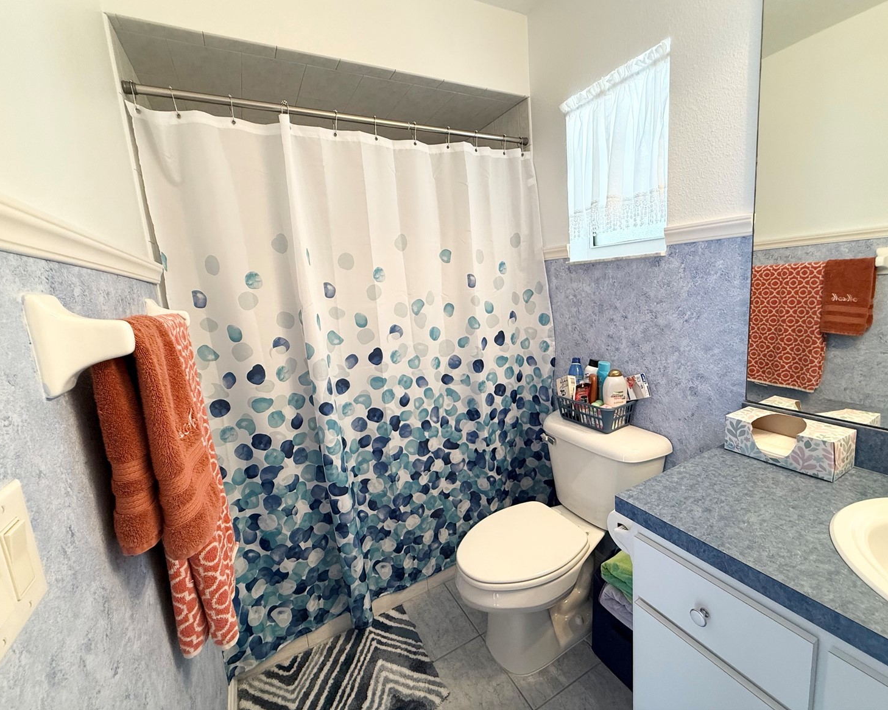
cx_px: 464
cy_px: 346
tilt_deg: -9.6
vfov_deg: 84.0
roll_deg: +3.9
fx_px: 394
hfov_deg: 96.7
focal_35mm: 15
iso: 200
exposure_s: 1/120
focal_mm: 2.22
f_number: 2.2
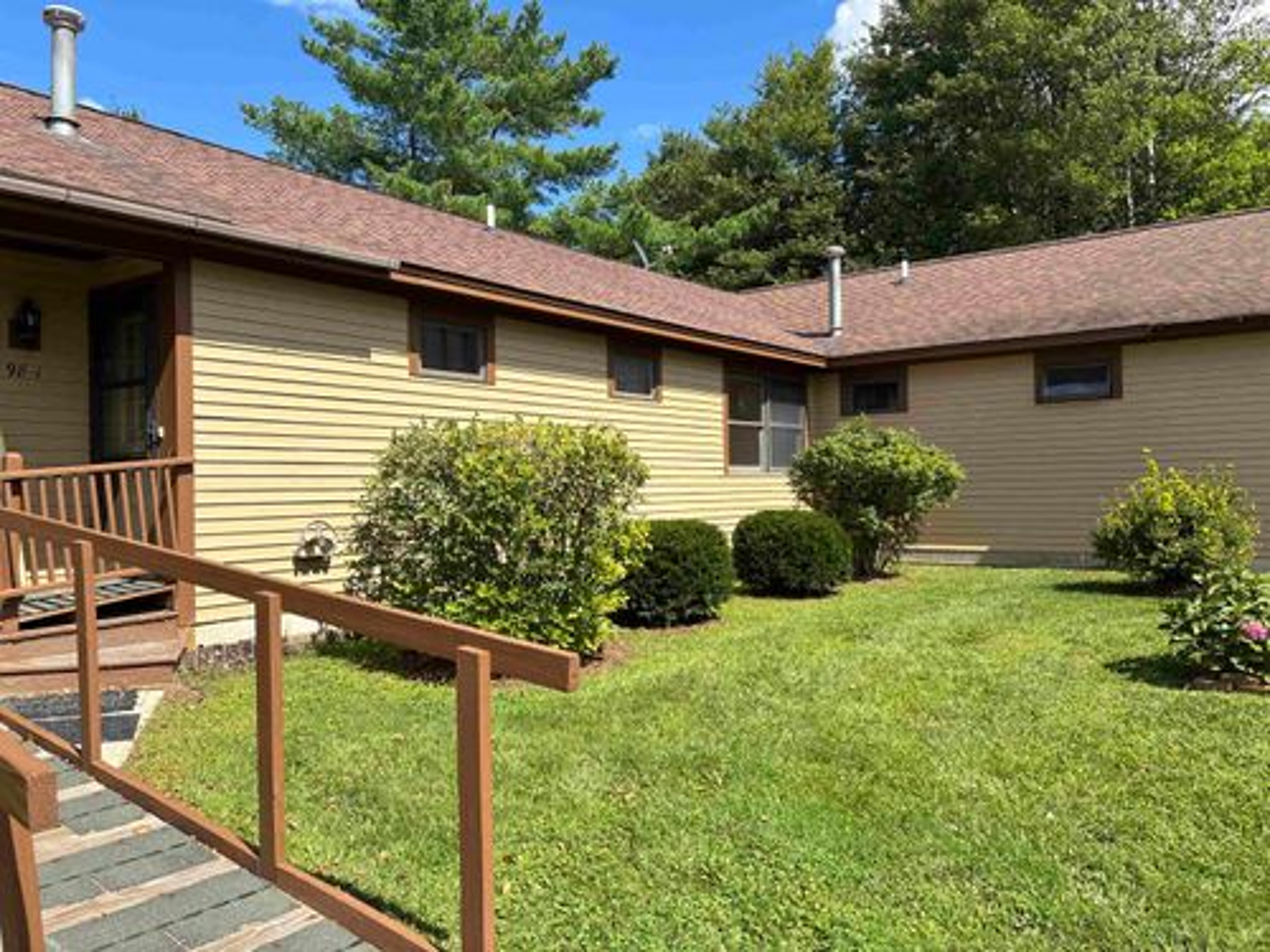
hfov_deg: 67.3
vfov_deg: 53.1
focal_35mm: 26
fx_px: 954
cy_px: 476
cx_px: 635
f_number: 1.6
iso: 50
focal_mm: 5.96
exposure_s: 1/2513
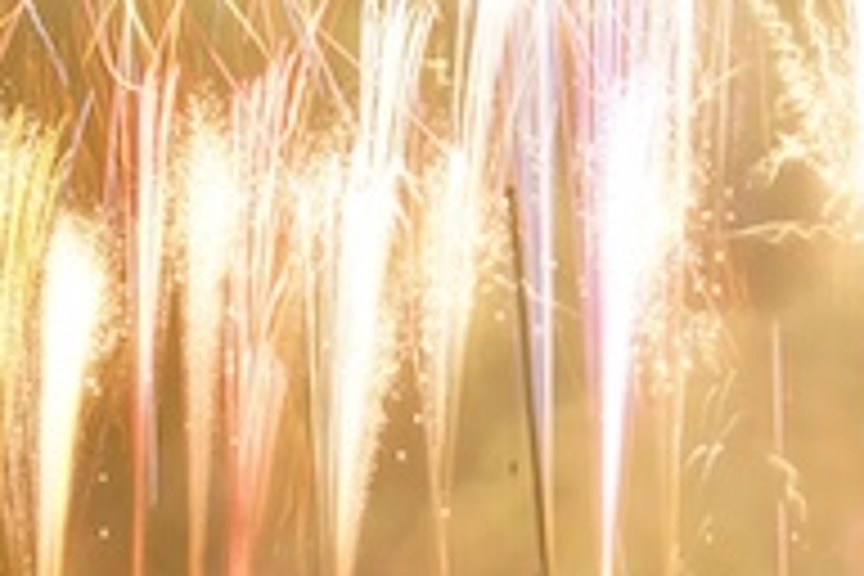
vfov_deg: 5.8
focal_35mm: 234
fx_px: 5616
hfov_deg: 8.7
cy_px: -252
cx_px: 999
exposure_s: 30
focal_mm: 50
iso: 200
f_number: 16
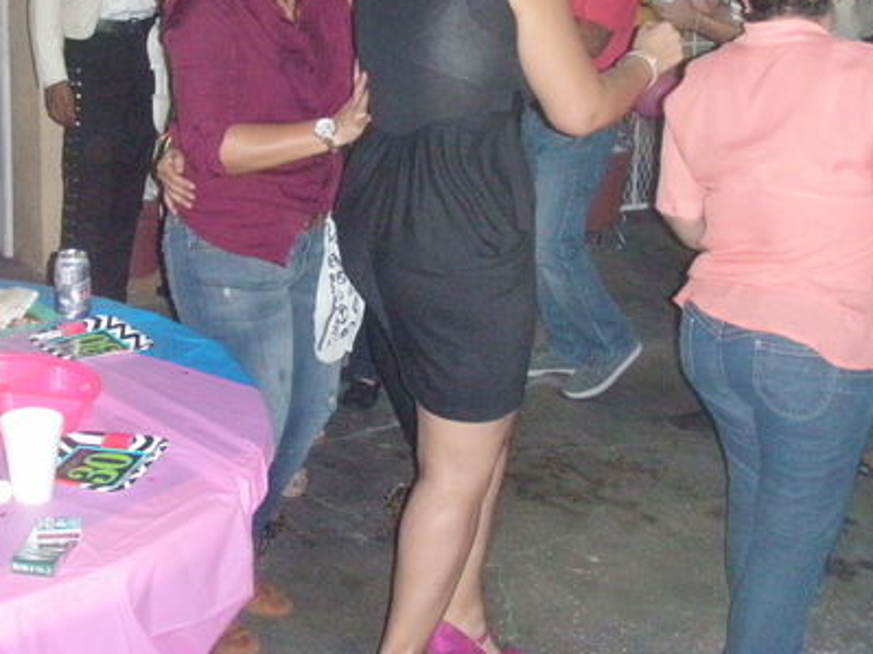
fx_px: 1538
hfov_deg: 31.5
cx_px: 311
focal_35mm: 61
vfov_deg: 23.8
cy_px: 164
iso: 800
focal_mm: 6.7
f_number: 3.5
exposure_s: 1/30
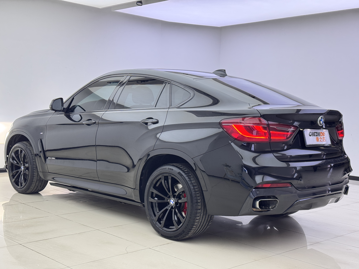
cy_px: 134
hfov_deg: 39.7
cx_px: 180
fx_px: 498
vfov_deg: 30.3
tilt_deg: -3.7
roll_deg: -1.9
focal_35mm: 48
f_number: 1.78
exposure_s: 1/63
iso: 100
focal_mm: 6.76
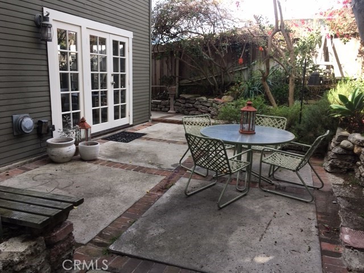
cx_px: 182
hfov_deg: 61.7
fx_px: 305
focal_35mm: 29
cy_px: 136
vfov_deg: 48.2
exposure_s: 1/131
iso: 25
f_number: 2.2
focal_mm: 4.15
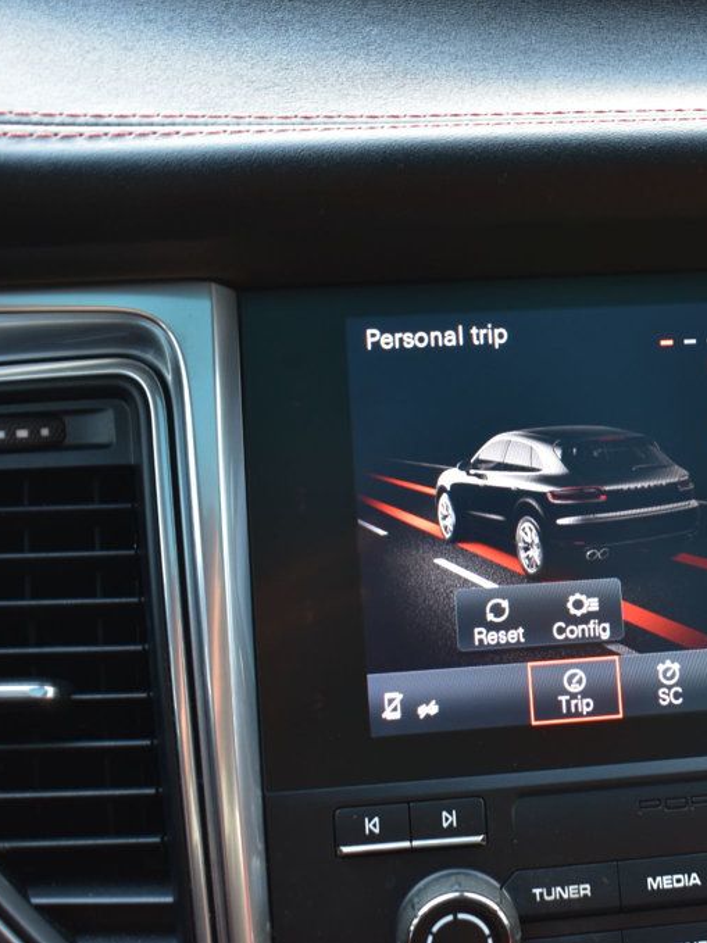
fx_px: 1600
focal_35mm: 59
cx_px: 674
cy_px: 471
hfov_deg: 24.0
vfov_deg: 32.8
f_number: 6.3
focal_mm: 27
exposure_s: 1/15
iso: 400
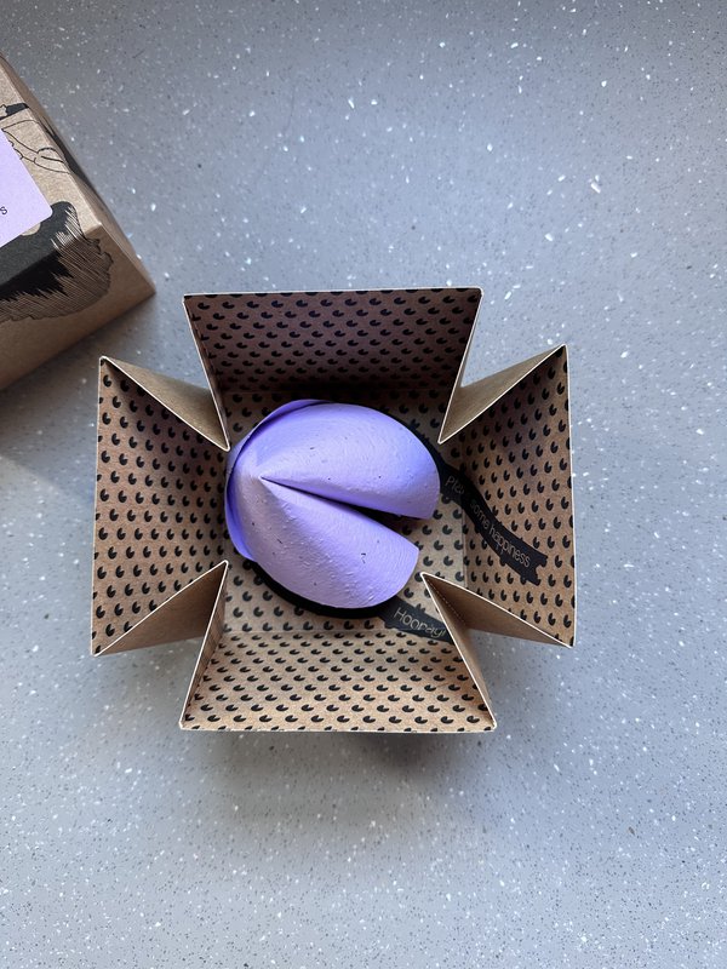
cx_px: 364
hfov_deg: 56.8
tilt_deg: -84.0
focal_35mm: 24
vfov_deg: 71.6
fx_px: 672
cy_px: 484
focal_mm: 6.86
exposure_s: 1/50
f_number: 1.78
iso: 125
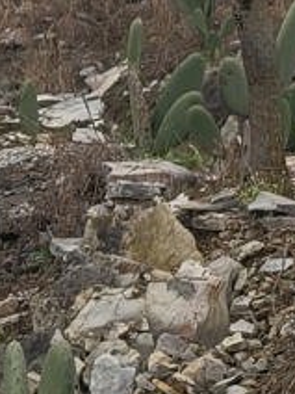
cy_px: 125
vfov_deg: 8.3
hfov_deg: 6.2
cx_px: -126
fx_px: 2693
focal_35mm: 237
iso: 80
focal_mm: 4.84
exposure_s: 1/1101
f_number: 1.8
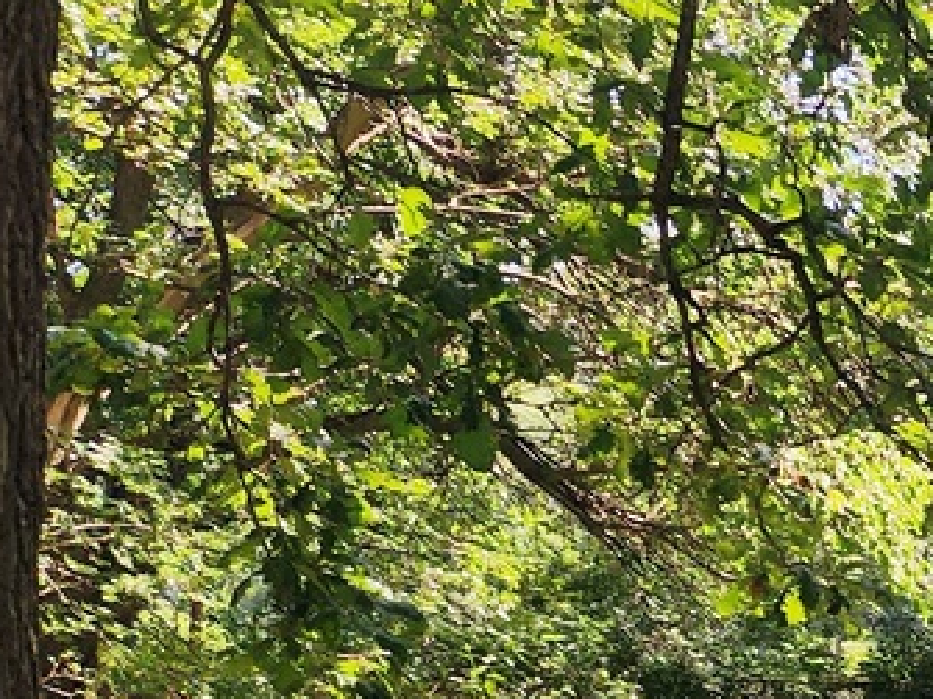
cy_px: 766
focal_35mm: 99
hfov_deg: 15.7
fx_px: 2667
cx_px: 1858
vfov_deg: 14.6
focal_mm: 6.4
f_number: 1.8
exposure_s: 1/385
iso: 12
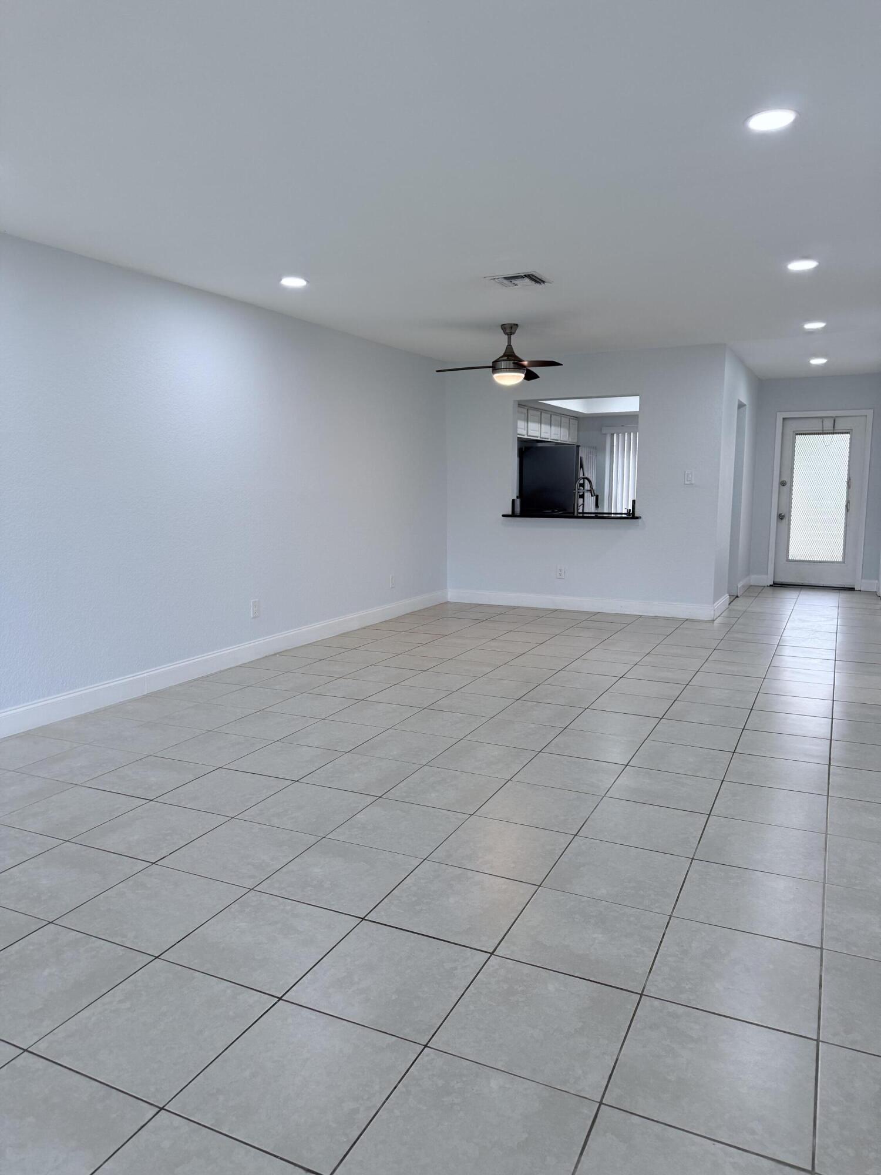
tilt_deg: -7.2
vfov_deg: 71.6
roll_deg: +0.4
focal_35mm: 24
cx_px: 440
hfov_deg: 56.8
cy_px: 588
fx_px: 814
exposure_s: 1/228
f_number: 1.78
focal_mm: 6.76
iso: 200
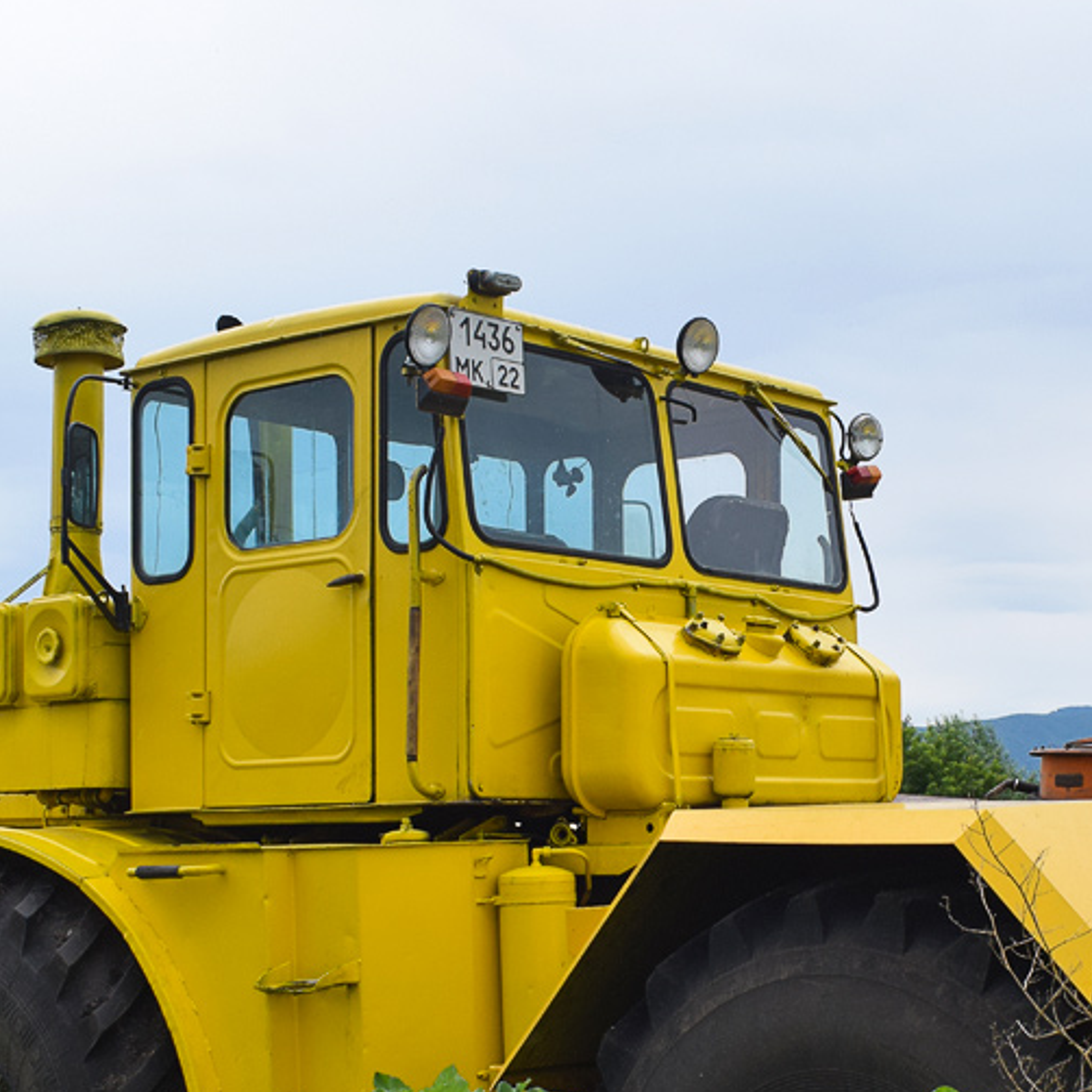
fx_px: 2285
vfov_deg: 26.6
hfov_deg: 26.7
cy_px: 790
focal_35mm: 64
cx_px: 764
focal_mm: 21
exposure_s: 1/500
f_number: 5.6
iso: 400
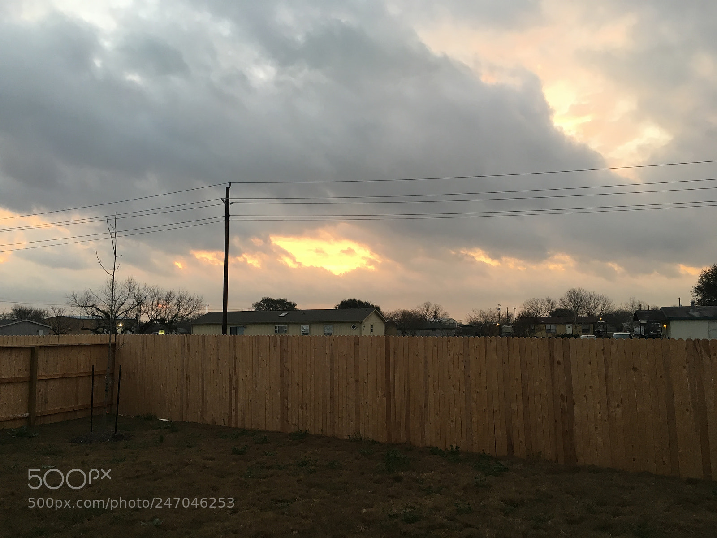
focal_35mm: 29
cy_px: 269
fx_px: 601
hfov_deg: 61.7
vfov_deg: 48.2
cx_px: 358
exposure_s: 1/30
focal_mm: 4.15
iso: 25
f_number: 2.2
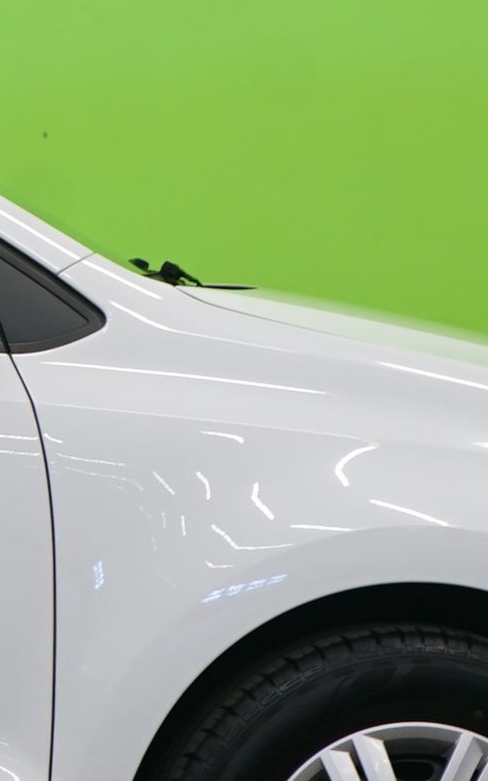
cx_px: -663
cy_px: 178
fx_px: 5660
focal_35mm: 266
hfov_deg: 4.8
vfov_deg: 7.9
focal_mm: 52
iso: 400
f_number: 5
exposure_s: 1/10
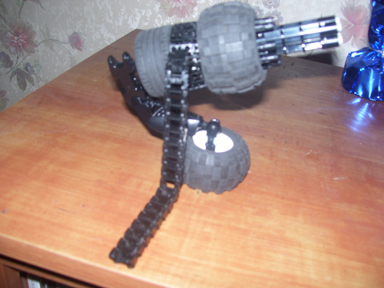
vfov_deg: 39.7
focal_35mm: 36
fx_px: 399
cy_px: 144
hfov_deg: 51.4
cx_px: 192
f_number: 2.7
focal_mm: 6
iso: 80
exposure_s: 1/60
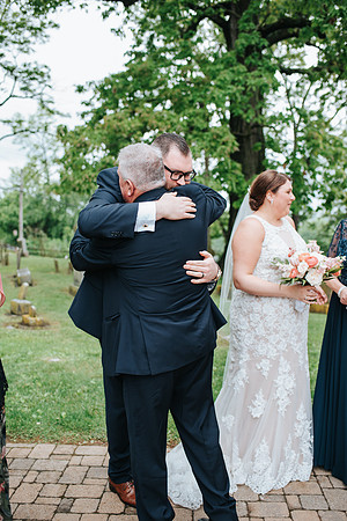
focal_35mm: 35
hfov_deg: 37.9
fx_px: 506
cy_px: 260
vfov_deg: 54.4
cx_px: 174
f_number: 2.8
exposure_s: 1/640
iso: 250
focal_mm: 35
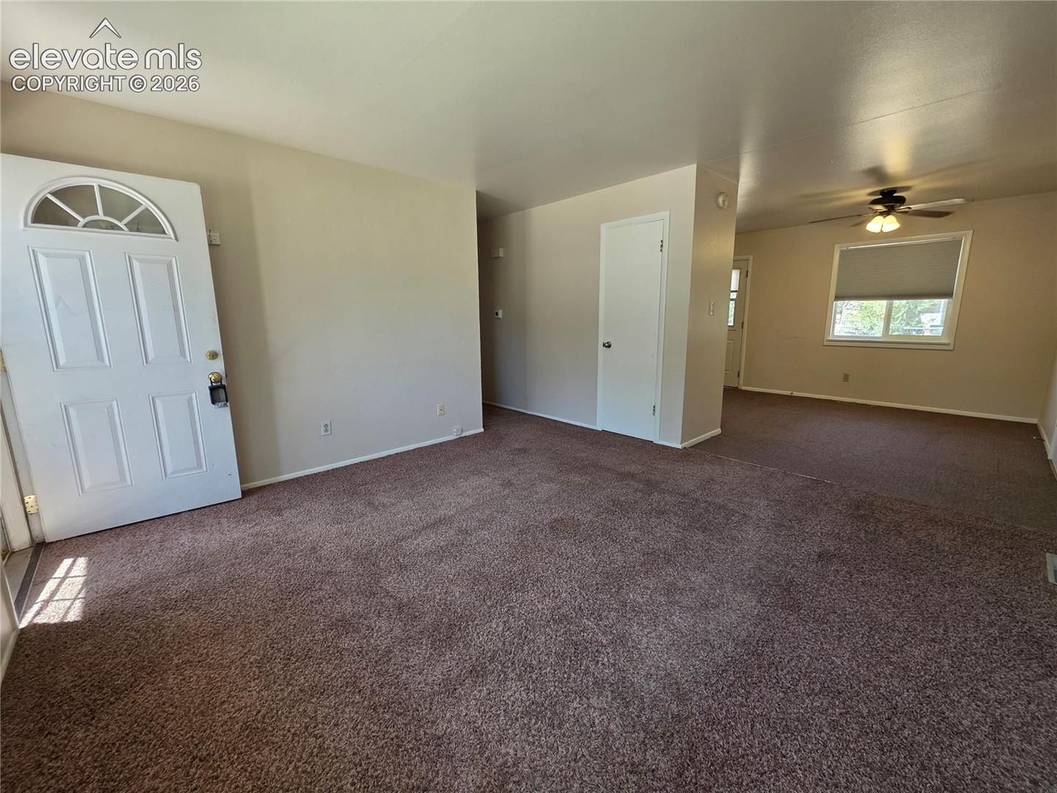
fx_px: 397
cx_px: 528
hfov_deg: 106.2
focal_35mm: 13
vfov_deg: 89.9
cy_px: 396
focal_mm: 2.2
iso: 100
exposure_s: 1/120
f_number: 1.9
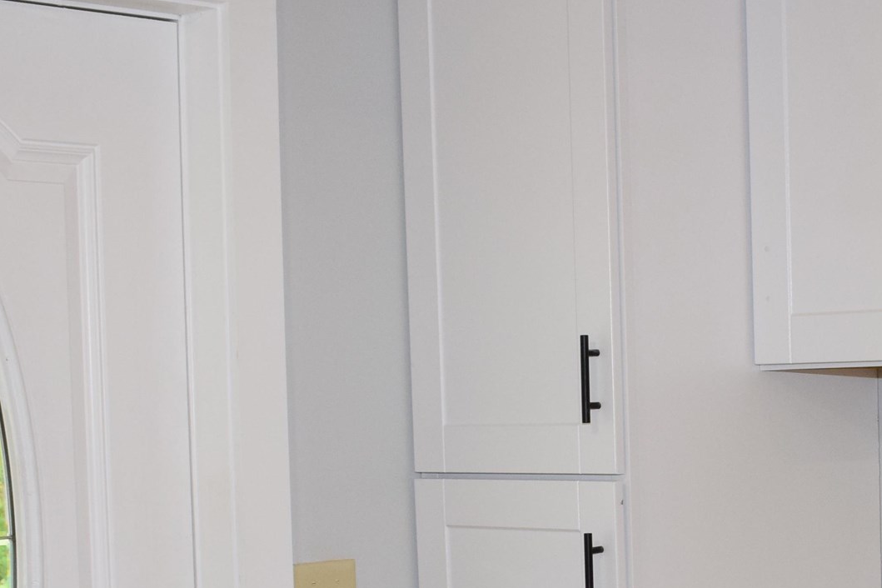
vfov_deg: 15.3
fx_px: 2131
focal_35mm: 87
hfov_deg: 22.9
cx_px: 772
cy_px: 639
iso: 800
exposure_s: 1/125
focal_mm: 20
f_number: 5.6
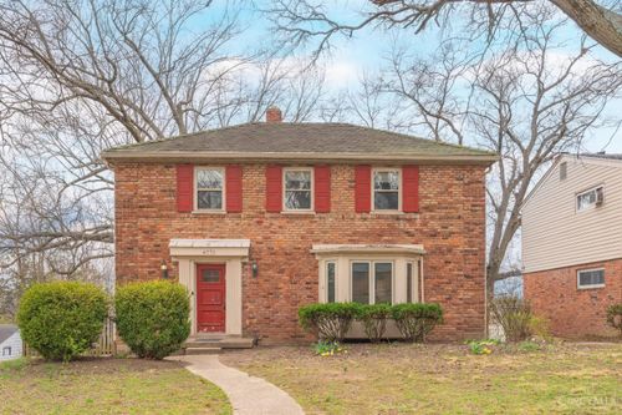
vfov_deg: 43.6
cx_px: 311
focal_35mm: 30
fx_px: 518
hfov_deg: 61.9
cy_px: 208
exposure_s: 1/6400
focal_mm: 30
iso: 320
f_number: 7.1
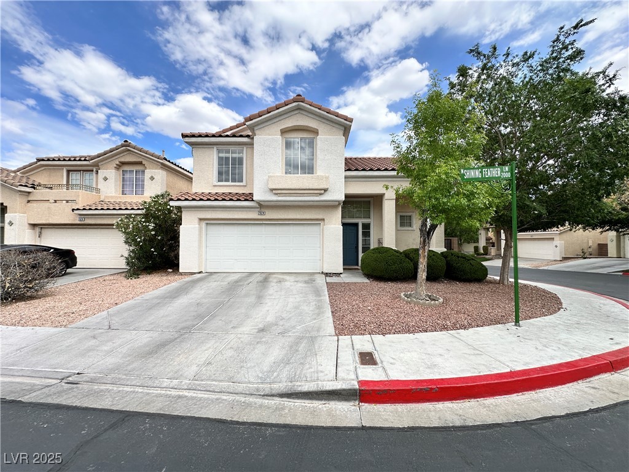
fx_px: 254
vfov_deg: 85.7
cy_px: 236
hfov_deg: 102.1
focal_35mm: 14
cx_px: 314
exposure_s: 1/1261
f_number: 2.2
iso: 40
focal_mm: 2.22
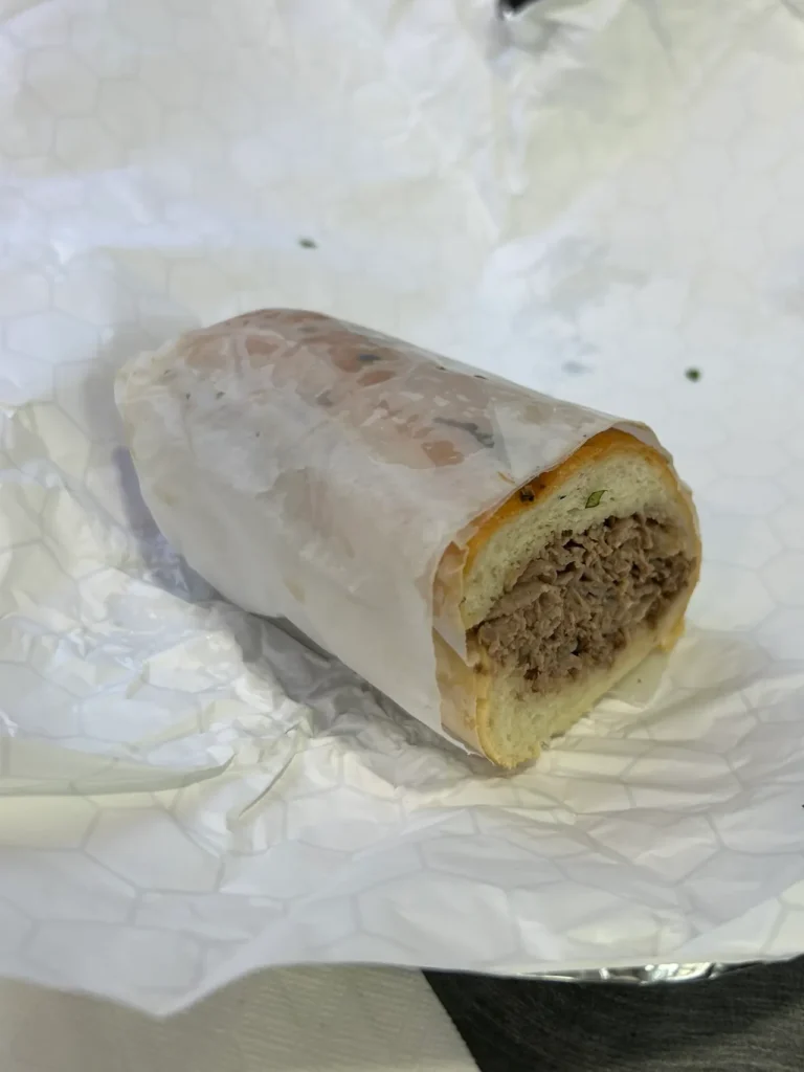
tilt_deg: -34.1
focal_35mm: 26
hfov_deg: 53.1
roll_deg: -2.1
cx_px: 402
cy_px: 536
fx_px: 805
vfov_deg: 67.3
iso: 50
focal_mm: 5.7
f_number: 1.5
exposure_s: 1/120
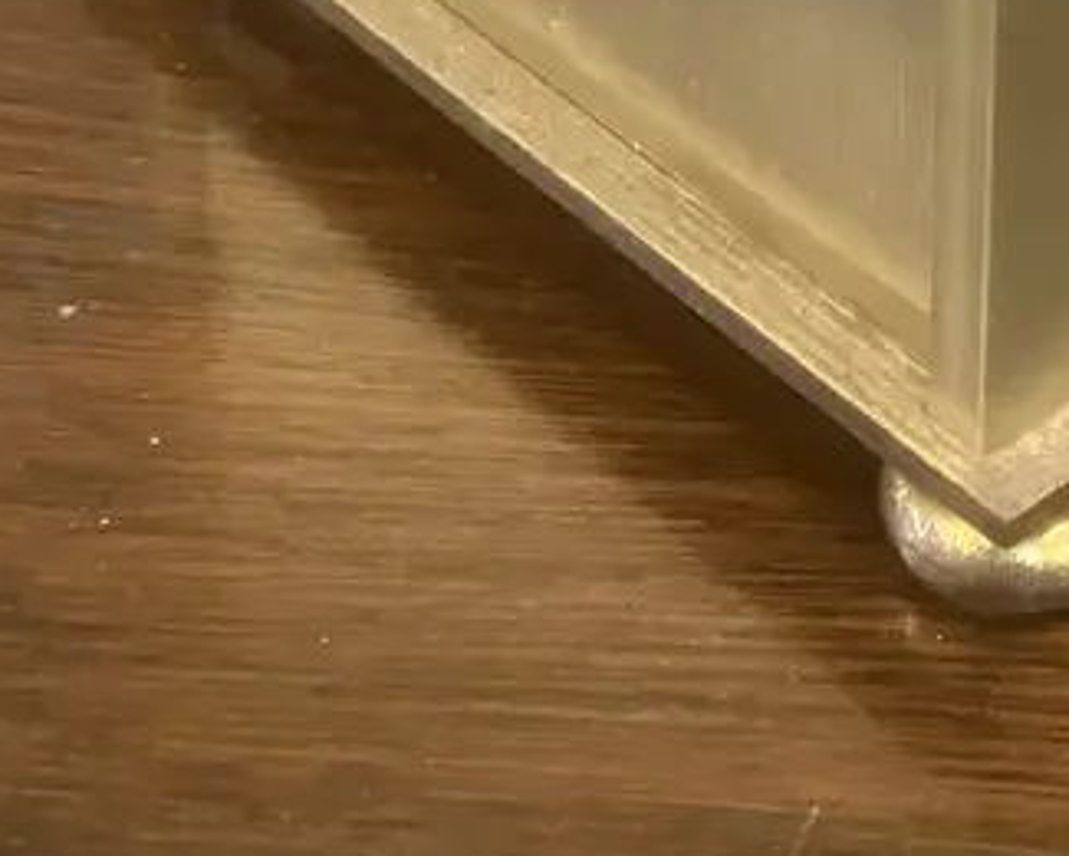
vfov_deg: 15.0
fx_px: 2721
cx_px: 858
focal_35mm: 86
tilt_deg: -15.7
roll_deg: +0.1
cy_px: -784
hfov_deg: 21.9
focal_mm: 3.99
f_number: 1.8
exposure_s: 1/50
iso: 320
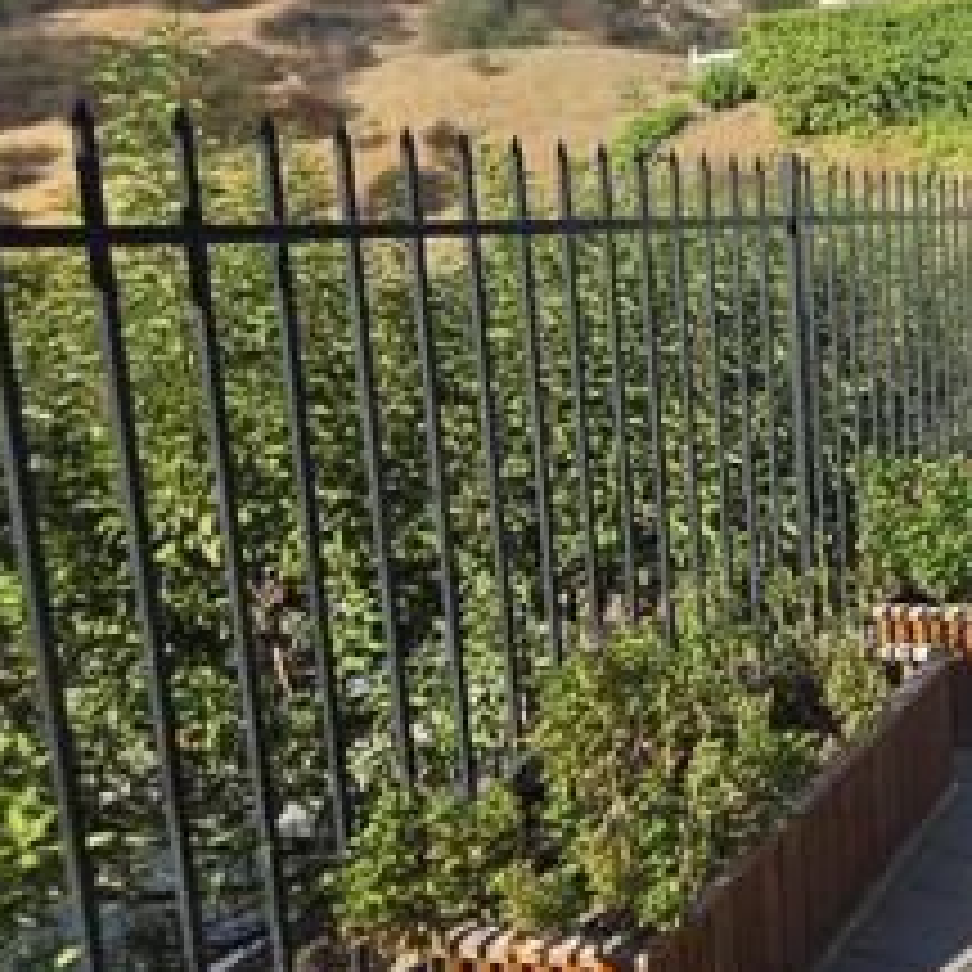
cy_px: 387
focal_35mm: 34
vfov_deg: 48.2
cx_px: 1282
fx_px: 1080
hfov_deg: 33.9
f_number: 1.9
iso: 32
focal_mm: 2.2
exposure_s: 1/1994
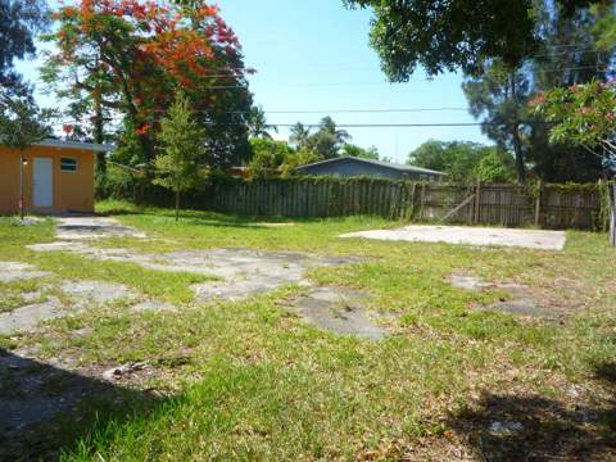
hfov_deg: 60.0
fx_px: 534
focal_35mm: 30
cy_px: 231
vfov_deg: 46.8
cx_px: 308
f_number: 4
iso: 100
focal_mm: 5.2
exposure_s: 1/400
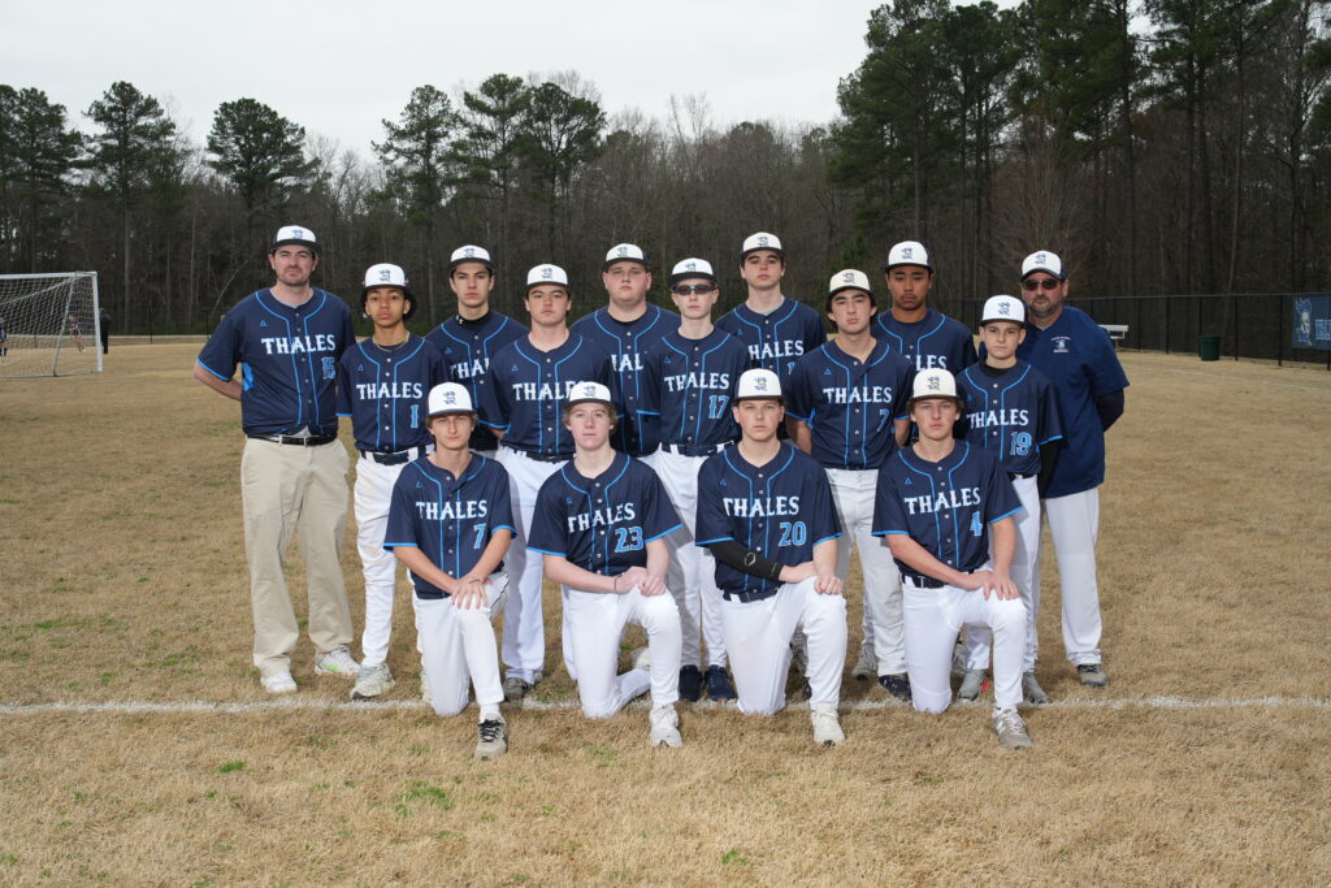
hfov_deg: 46.4
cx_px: 666
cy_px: 444
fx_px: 1553
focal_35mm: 42
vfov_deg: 31.9
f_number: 8
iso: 400
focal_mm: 42
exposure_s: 1/160
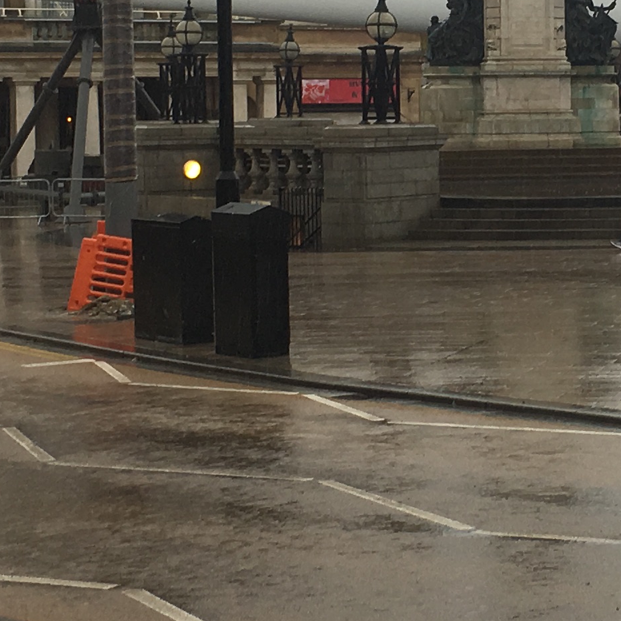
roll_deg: +0.0
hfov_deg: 15.5
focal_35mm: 111
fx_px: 2253
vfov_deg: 15.7
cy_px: 214
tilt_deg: -3.3
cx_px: 542
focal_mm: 4.15
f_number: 2.2
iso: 25
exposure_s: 1/100
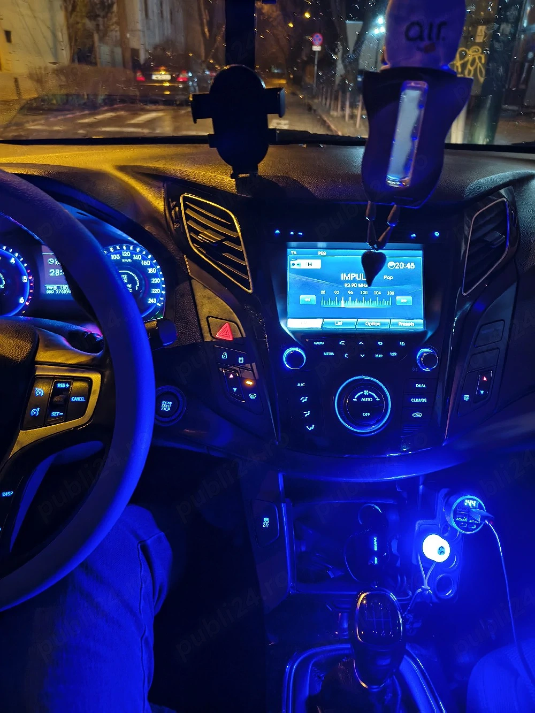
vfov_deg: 71.6
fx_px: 494
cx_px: 268
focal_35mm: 24
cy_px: 356
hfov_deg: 56.8
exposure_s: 1/12.5
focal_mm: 5.56
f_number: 1.8
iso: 2341
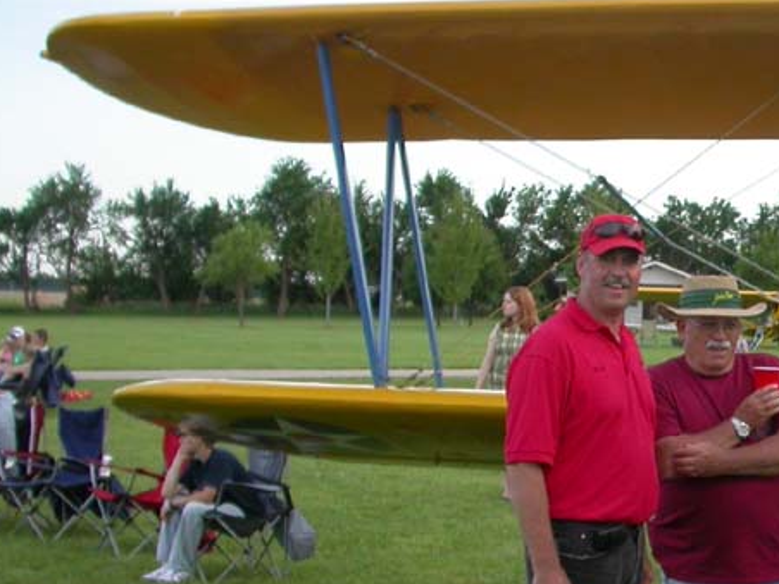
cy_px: 436
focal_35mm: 86
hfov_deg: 21.6
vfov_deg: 17.1
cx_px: 843
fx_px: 1935
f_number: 2.6
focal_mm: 7.85
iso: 100
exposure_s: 1/284
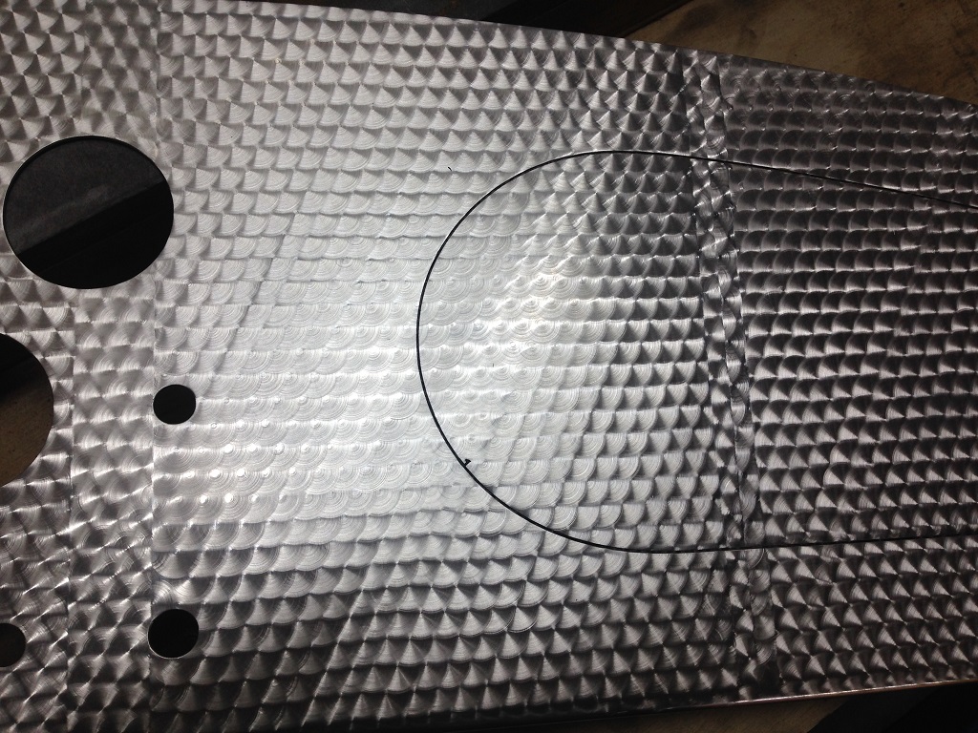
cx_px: 489
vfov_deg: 42.9
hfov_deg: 55.4
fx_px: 932
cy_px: 366
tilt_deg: -76.5
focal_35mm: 33
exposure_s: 1/60
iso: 50
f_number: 2.4
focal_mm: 4.12
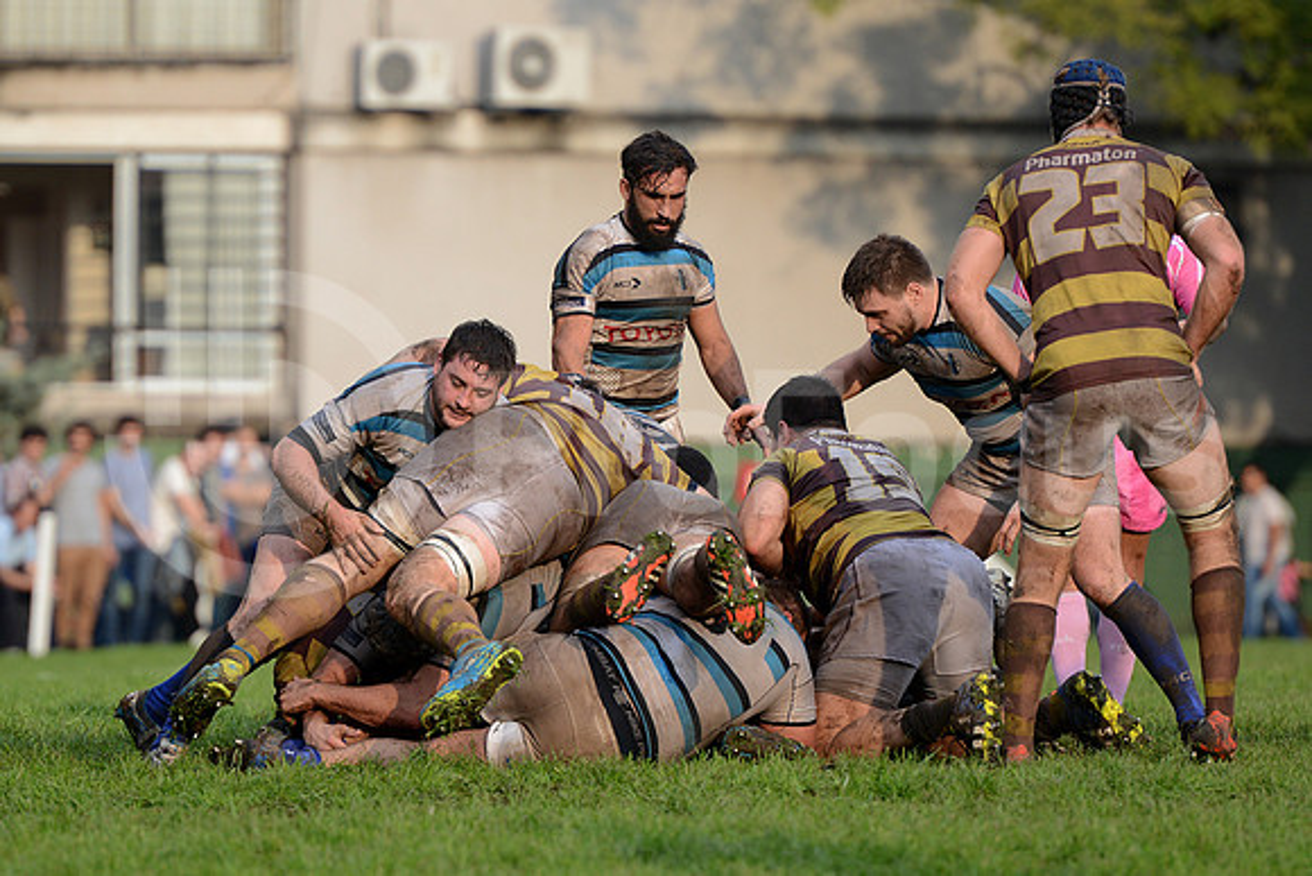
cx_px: 656
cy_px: 438
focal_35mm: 270
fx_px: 9842
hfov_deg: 7.6
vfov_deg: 5.1
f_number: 4
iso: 800
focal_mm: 270
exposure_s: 1/2500
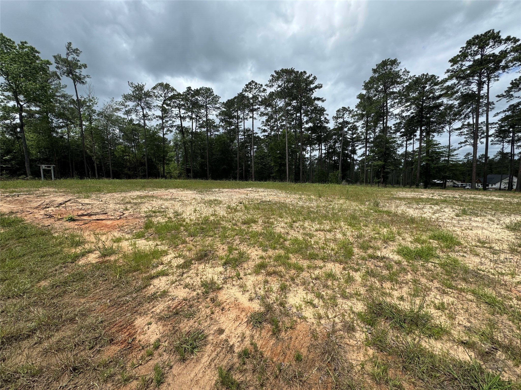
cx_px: 260
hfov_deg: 102.1
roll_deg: +0.2
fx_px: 211
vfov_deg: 85.7
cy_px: 195
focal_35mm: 14
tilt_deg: -6.3
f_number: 2.2
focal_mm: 2.22
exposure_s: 1/2028
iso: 50
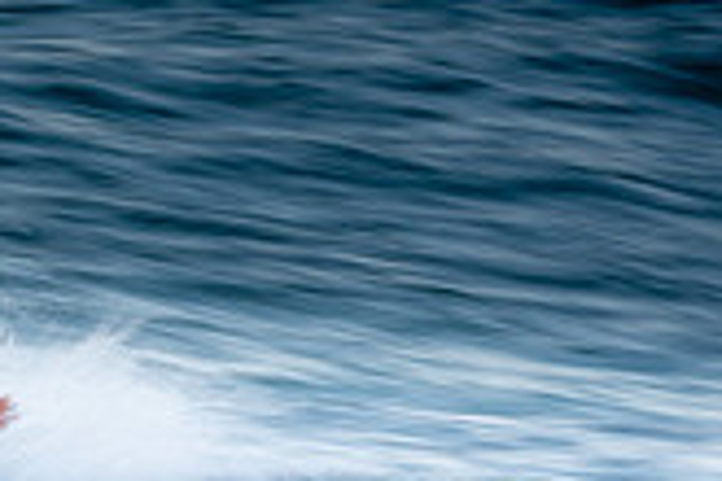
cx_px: -70
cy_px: 610
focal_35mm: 2638
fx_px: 52902
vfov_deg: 0.5
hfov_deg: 0.8
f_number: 14
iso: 100
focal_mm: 500
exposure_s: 1/20
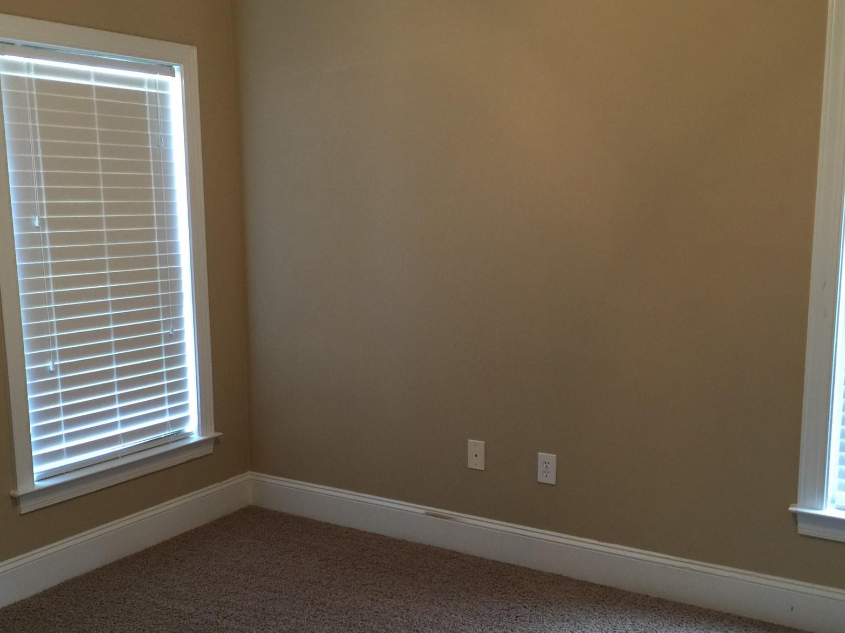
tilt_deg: -10.9
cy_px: 389
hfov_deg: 48.9
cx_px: 371
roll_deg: -0.2
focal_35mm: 38
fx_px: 928
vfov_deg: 37.5
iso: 100
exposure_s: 1/15
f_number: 2.2
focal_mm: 4.15
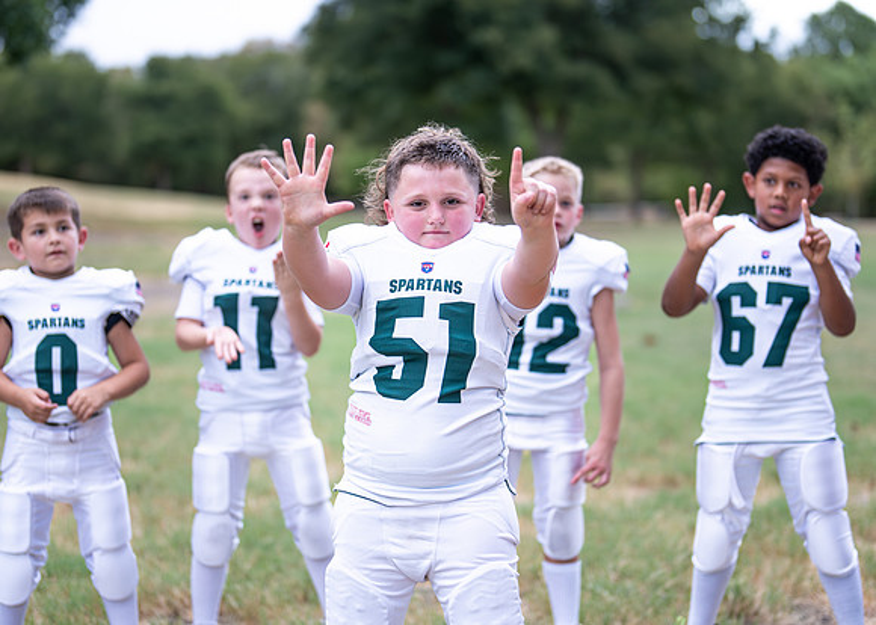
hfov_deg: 27.0
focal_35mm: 73
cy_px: 332
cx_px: 425
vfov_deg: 19.4
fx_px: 1827
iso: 200
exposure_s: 1/320
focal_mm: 50
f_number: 1.2
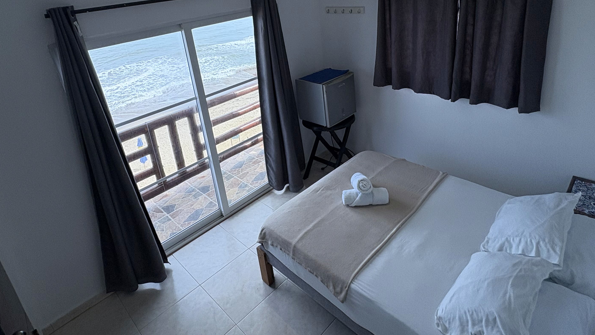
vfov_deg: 50.0
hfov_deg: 81.2
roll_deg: +6.9
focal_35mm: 22
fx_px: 347
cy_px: 97
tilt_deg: -19.7
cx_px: 291
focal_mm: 2.22
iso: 50
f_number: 2.2
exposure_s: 1/401
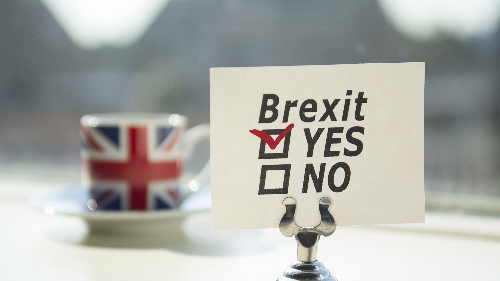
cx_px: 250
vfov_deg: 14.0
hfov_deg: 24.6
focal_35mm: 87
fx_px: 1147
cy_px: 165
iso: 100
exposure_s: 1/2000
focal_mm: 55
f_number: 2.8
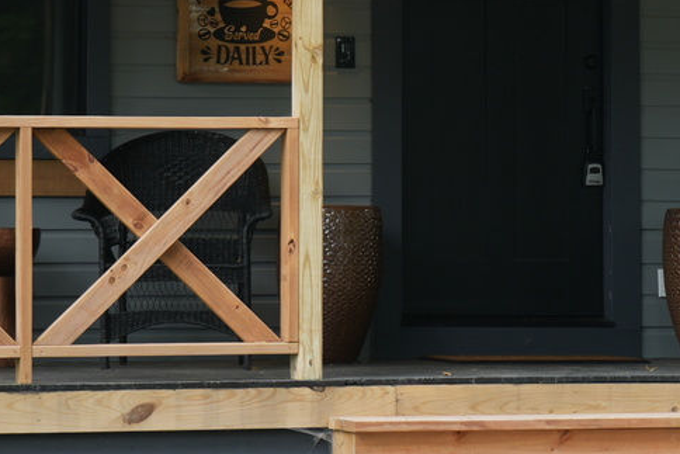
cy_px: -55
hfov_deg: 9.6
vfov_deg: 6.4
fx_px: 4043
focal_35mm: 214
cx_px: 426
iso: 160
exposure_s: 1/80
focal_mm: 64
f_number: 5.6
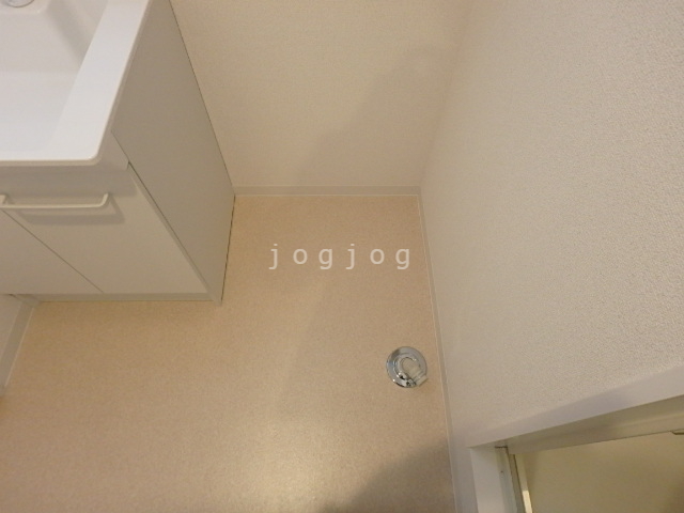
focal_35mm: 21
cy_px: 256
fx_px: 415
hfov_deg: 79.0
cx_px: 342
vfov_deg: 63.4
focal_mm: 3.7
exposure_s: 1/30
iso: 500
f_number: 3.5
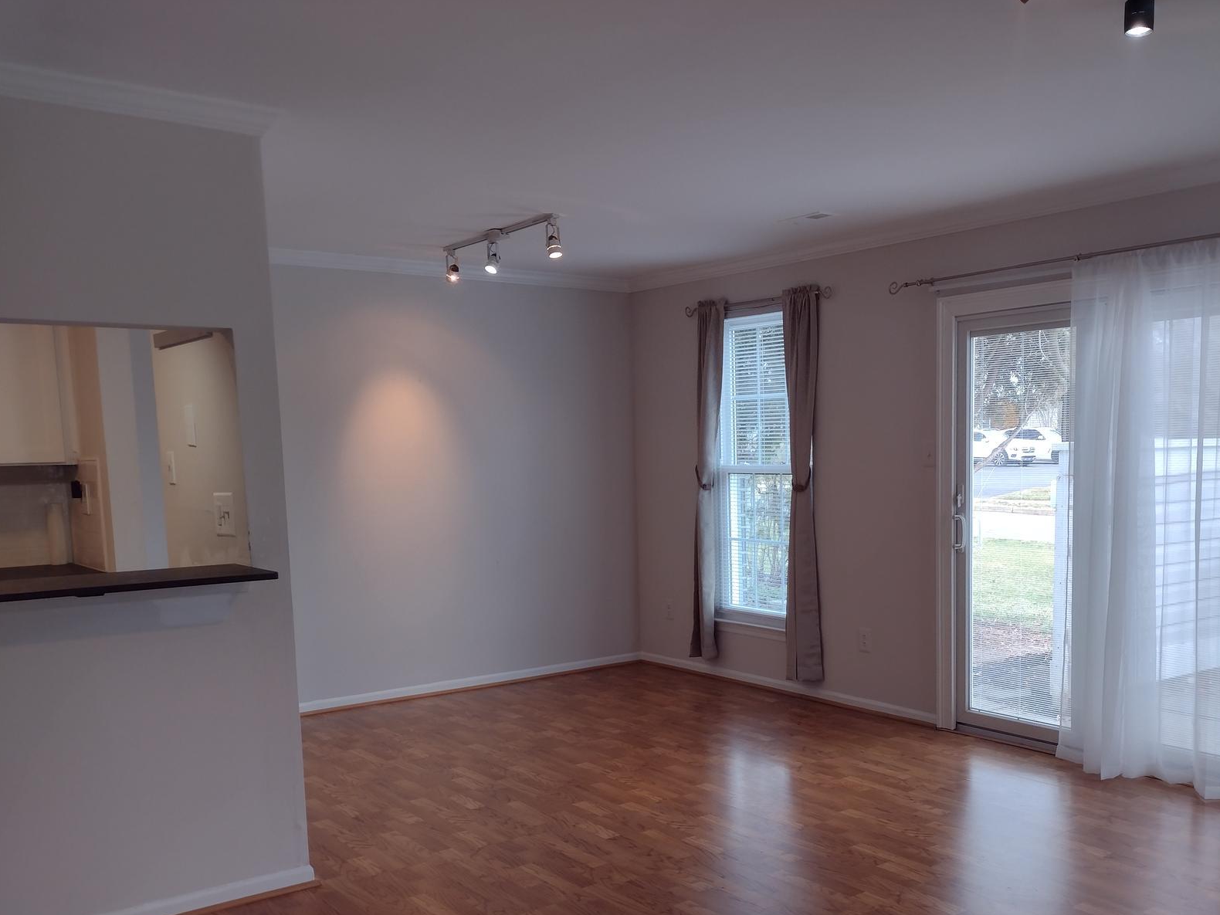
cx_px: 761
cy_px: 590
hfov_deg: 52.1
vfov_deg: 40.3
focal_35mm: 35
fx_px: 1234
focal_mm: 4.71
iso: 100
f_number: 1.7
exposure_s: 1/166
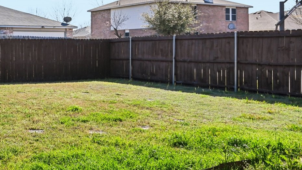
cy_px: 42
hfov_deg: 41.6
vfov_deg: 26.7
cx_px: 15
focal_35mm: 44
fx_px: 352
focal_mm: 19
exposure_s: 1/1600
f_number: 8
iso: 400
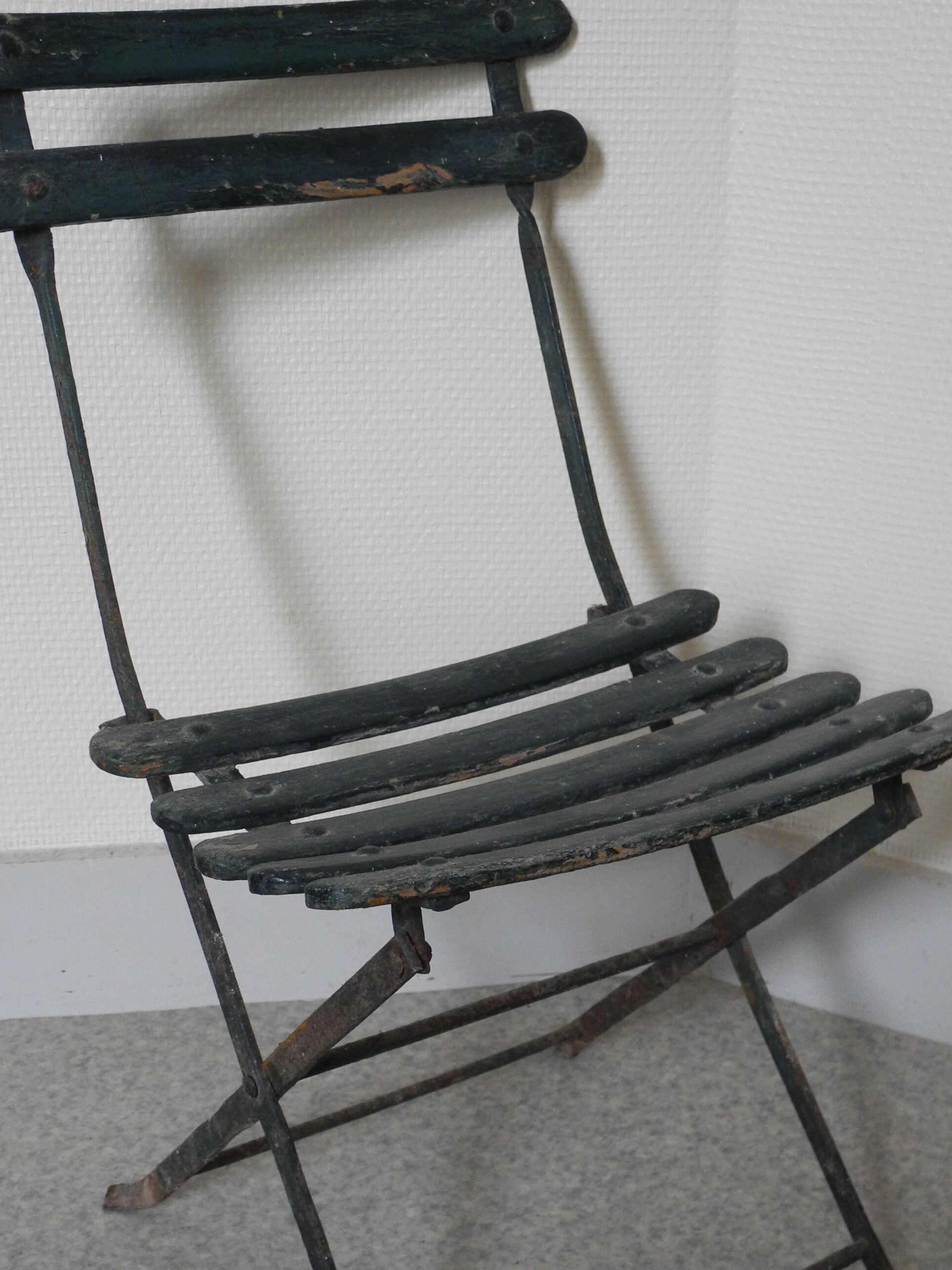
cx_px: 513
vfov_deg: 33.1
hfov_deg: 25.2
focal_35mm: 58
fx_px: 2127
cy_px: 760
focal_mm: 8.8
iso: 400
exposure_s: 1/22.3
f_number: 3.2
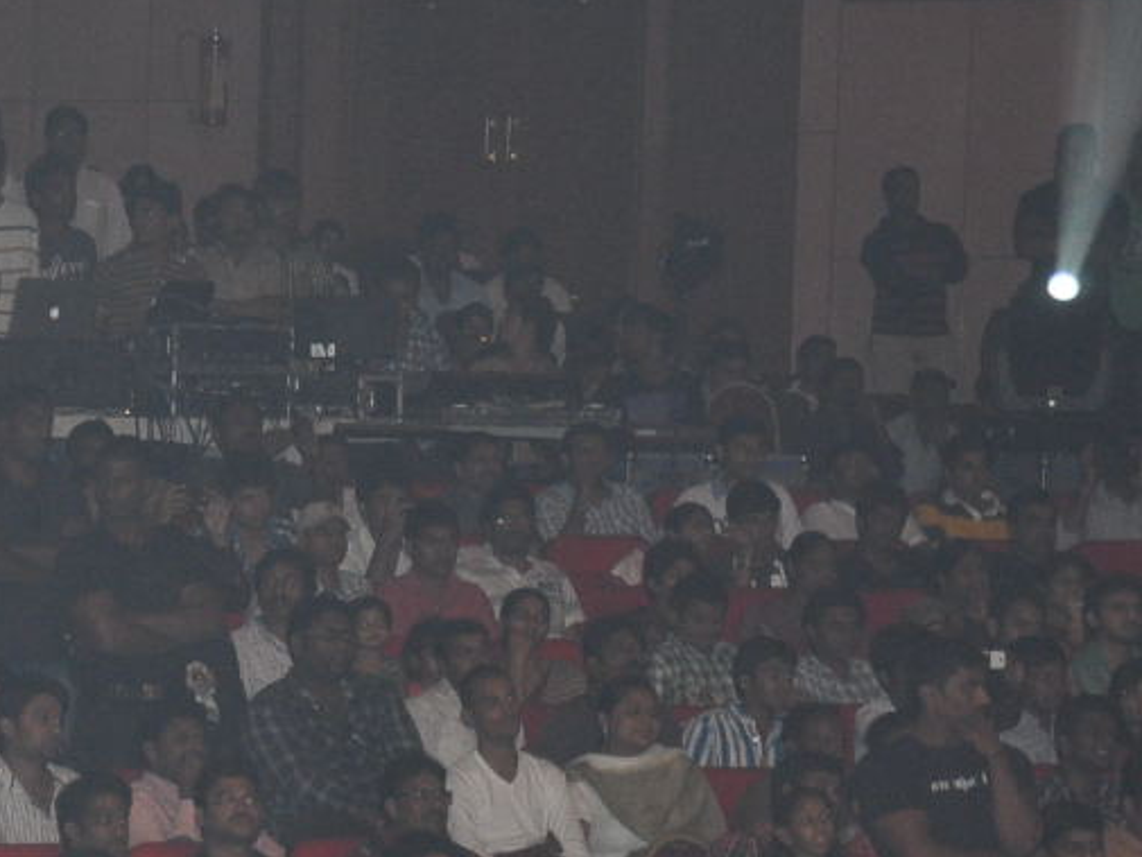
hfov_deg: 8.9
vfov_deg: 6.8
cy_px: 867
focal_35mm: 219
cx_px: -339
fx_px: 7227
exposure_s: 1/80
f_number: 5.6
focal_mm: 48
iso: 640
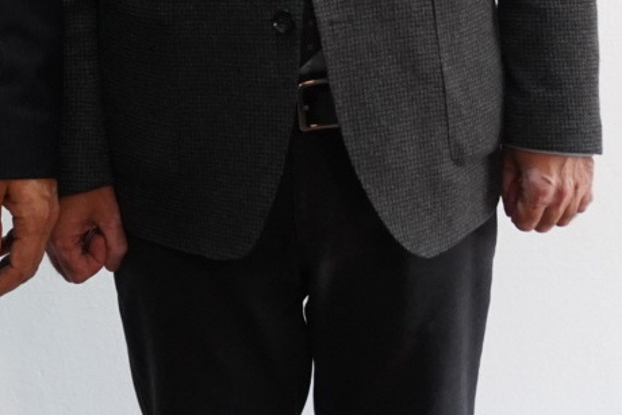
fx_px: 2247
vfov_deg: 10.1
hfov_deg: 15.5
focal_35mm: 130
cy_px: -288
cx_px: 42
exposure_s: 1/200
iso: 4000
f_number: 3.2
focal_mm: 37
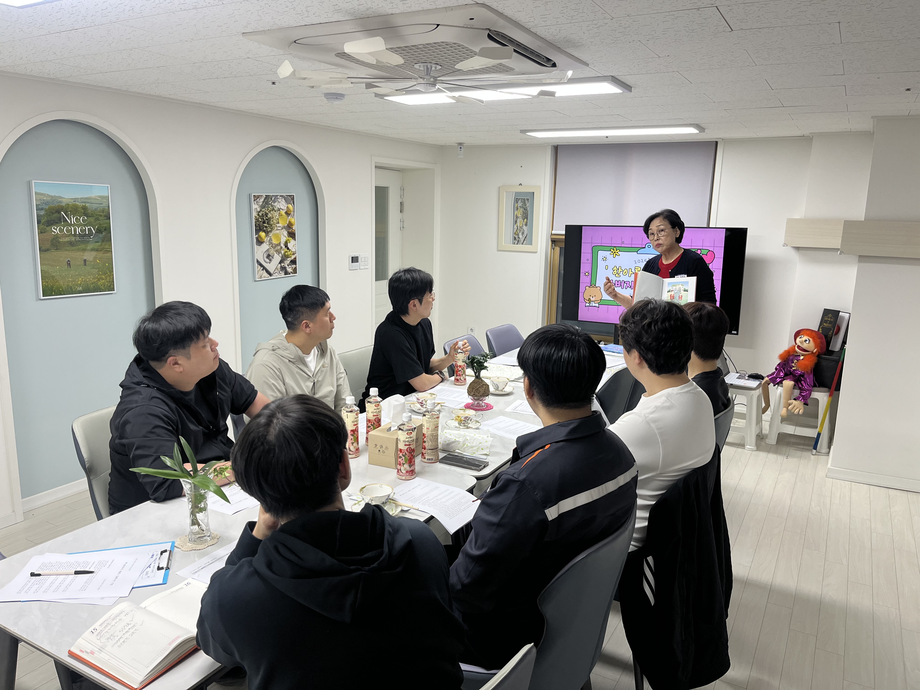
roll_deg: -1.2
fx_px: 691
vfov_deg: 53.1
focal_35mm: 26
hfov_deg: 67.3
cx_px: 460
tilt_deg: -10.9
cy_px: 345
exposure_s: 1/120
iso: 100
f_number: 1.6
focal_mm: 5.1
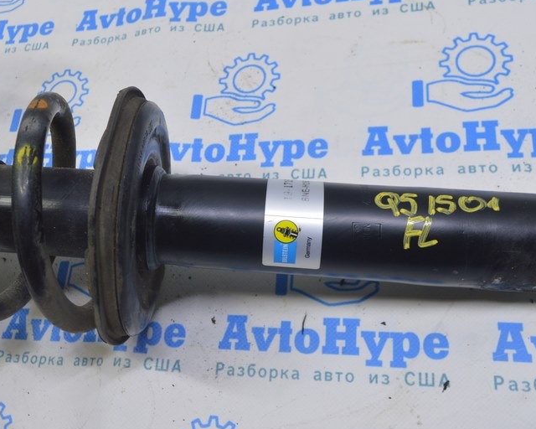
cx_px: 176
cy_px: 156
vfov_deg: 33.2
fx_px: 714
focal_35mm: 45
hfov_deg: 40.6
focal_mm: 20
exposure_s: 1/25
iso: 400
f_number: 5.6
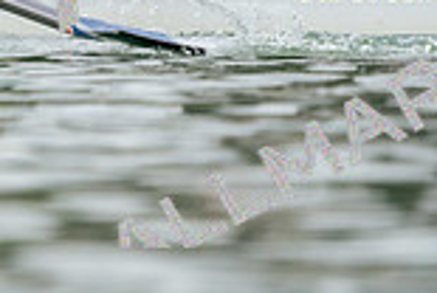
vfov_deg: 0.6
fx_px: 27255
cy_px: -235
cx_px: -197
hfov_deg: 0.9
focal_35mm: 2241
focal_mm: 600
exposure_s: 1/1600
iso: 500
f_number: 6.3
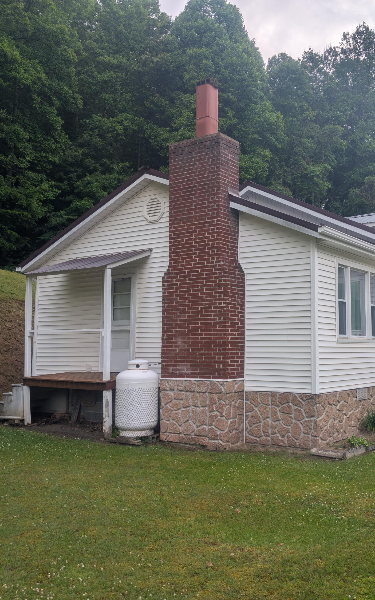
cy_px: 300
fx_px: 556
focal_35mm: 34
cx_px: 269
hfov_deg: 36.6
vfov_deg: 56.7
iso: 20
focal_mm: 6.9
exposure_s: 1/415
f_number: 1.68
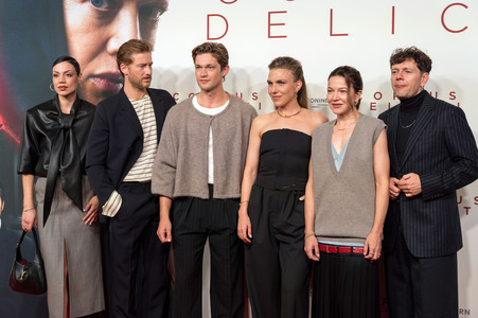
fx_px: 597
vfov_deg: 29.8
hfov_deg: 43.6
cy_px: 159
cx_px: 239
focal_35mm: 45
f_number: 3.2
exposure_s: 1/250
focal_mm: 45
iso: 320
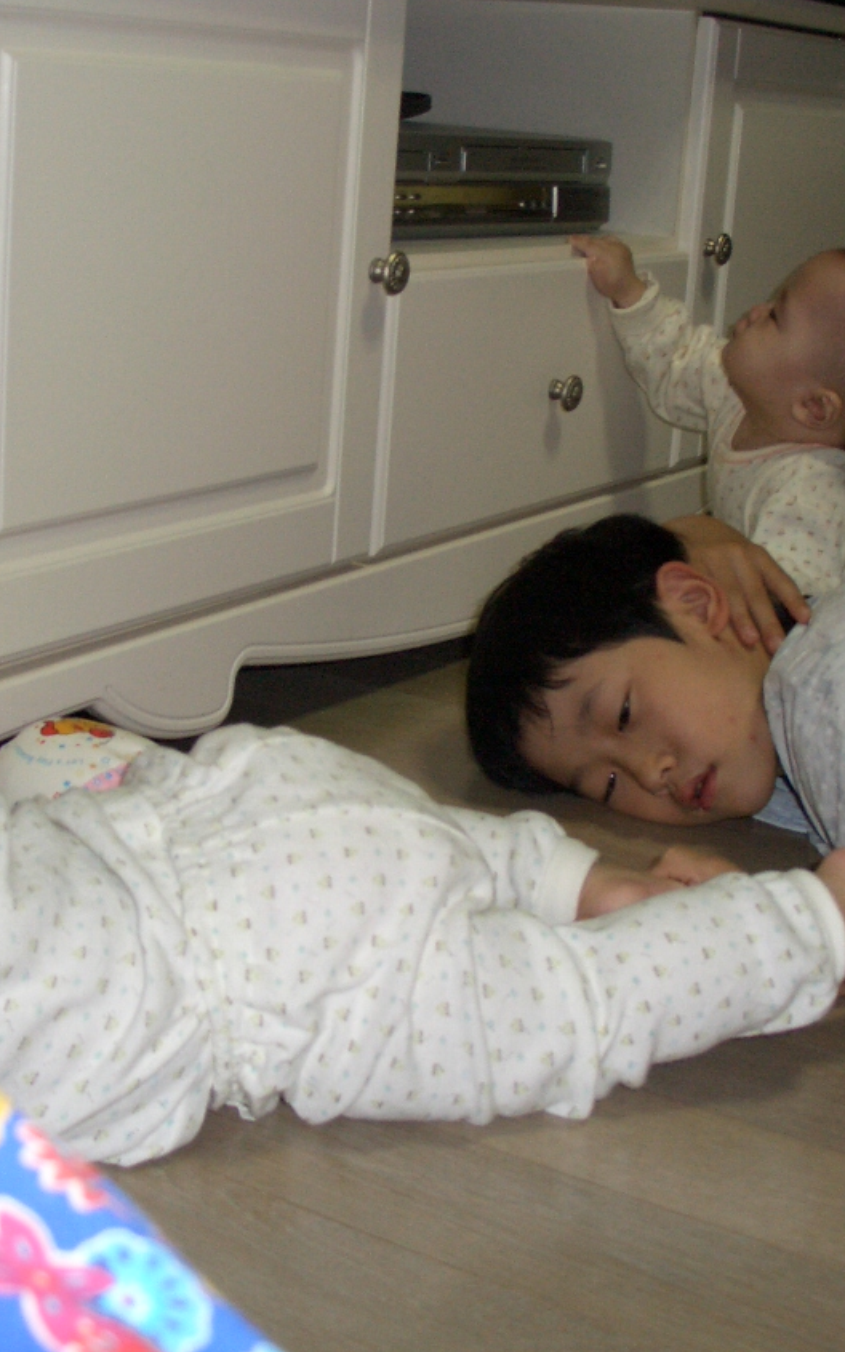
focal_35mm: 53
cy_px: 587
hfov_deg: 24.4
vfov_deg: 38.1
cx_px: 394
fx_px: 1953
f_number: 2.8
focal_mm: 7.1
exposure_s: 1/60
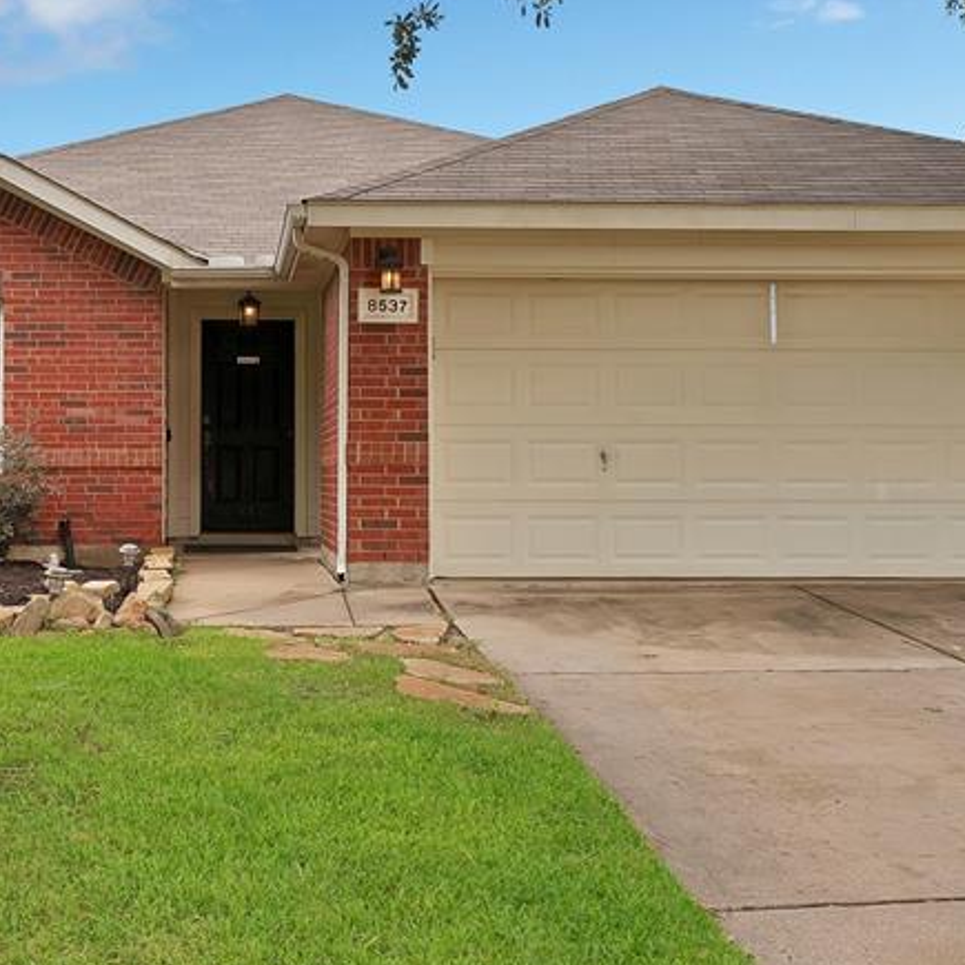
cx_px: 280
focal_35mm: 44
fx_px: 1388
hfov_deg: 37.7
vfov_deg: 38.3
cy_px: 473
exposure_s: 1/400
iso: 640
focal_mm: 22
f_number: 9
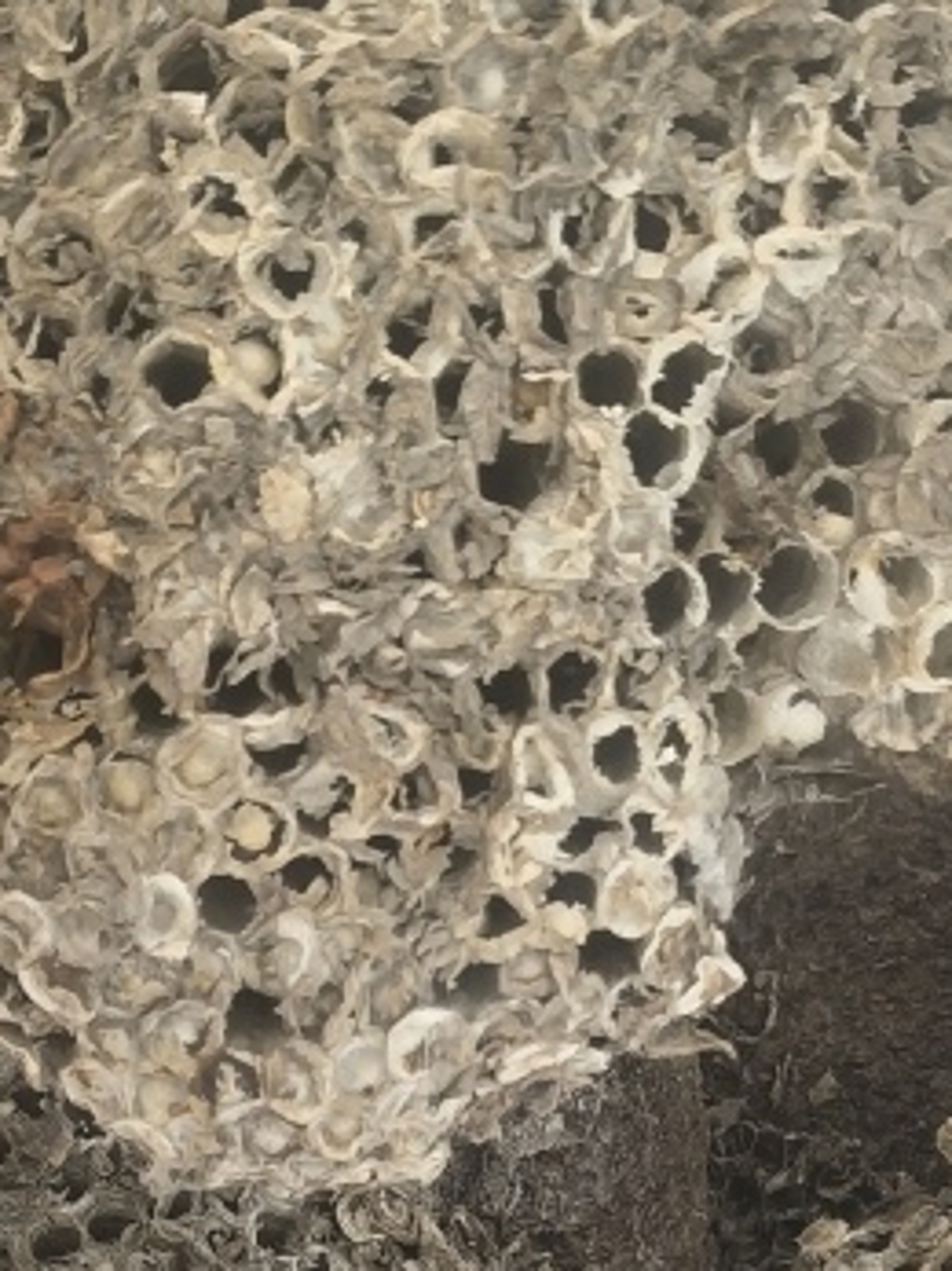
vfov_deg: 21.8
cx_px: 414
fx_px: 3045
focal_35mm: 83
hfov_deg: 17.8
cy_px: 1537
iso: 500
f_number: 1.8
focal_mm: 5.54
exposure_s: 1/300
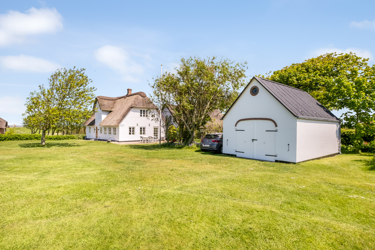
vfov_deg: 64.6
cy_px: 125
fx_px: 198
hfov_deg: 86.9
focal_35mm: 19
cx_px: 188
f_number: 10
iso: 160
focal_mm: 12.6
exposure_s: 1/250
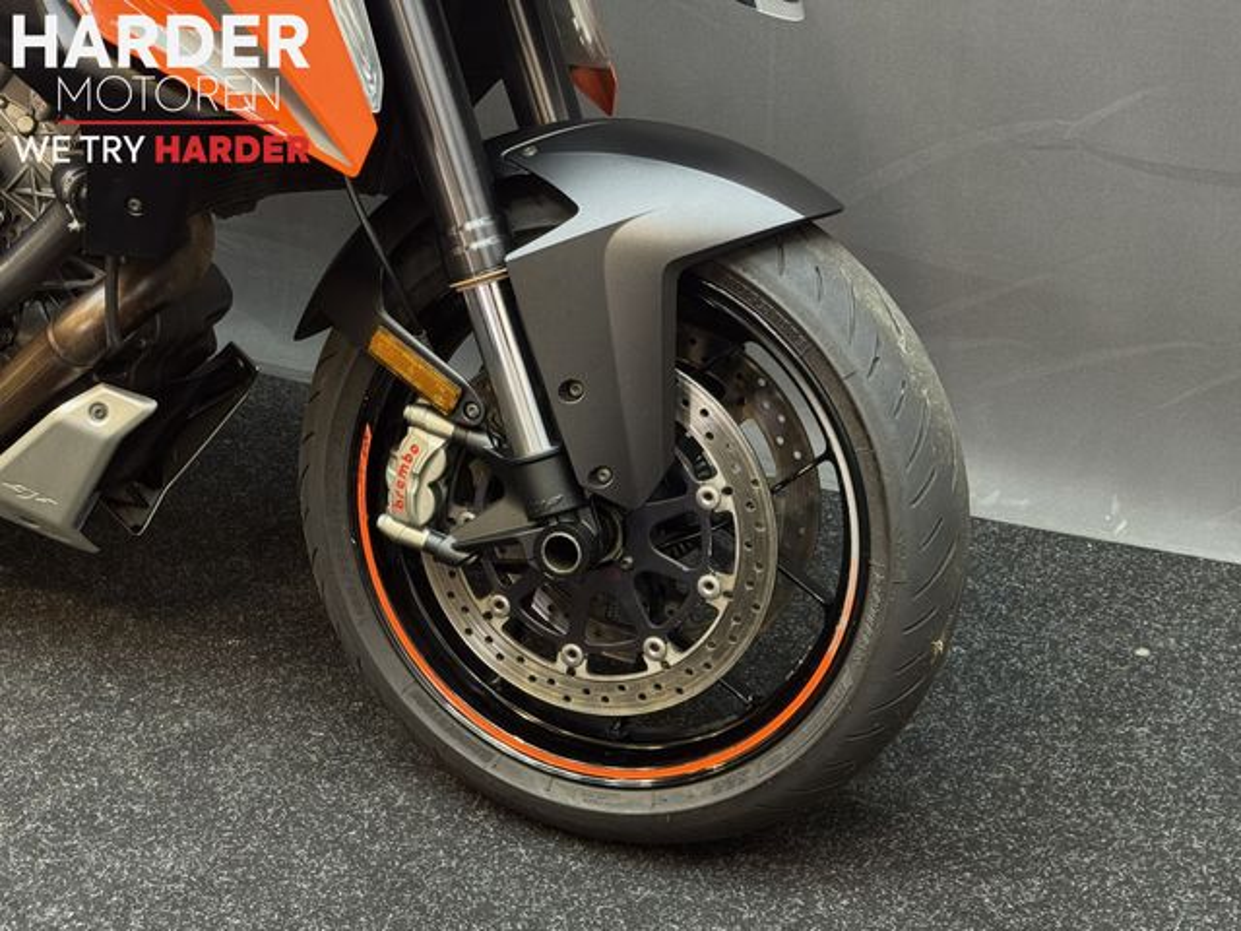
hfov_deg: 39.7
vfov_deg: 30.3
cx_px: 620
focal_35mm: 48
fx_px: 1721
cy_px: 466
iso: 320
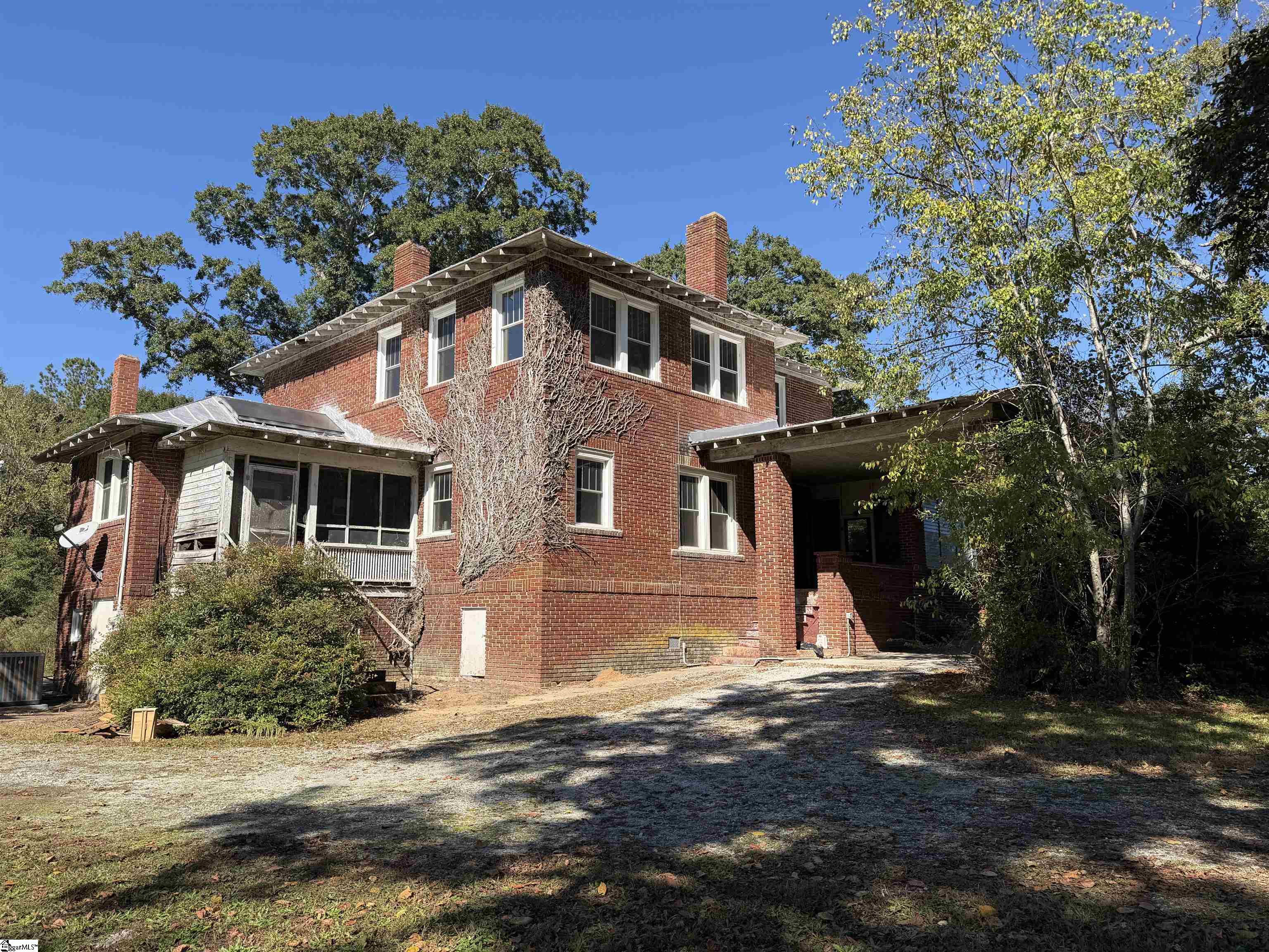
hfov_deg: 71.6
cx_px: 634
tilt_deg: +8.6
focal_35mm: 24
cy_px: 476
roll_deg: +0.6
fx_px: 880
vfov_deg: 56.8
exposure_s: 1/2611
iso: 80
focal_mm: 6.76
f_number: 1.78
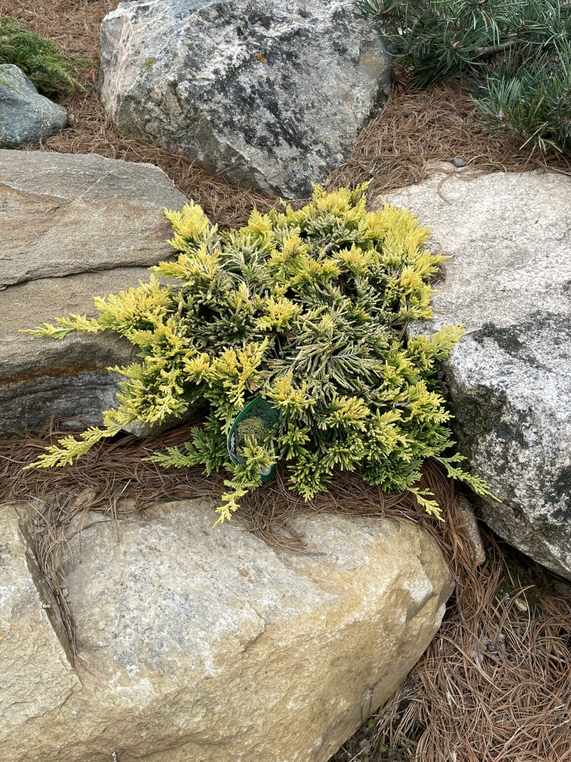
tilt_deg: -40.5
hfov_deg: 51.4
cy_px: 368
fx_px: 594
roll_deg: -2.7
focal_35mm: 27
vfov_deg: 65.3
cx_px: 284
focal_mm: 4.2
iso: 32
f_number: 1.6
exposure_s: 1/888
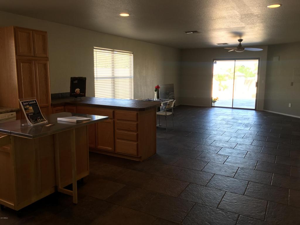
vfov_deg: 48.2
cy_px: 112
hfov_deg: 61.7
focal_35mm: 29
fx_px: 251
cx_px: 150
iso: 25
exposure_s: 1/40
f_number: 2.2
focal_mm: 4.15
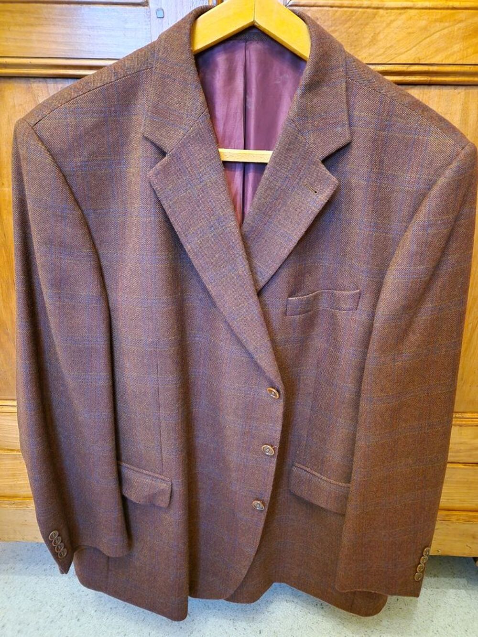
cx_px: 239
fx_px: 423
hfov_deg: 58.9
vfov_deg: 73.9
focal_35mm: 23
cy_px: 318
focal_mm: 5.4
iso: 1600
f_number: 1.8
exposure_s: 1/20
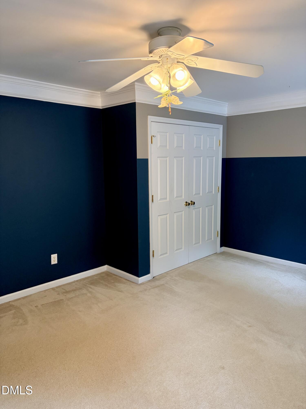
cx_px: 153
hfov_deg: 53.1
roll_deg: +1.4
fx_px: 306
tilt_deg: -7.7
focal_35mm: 26
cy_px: 204
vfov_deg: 67.3
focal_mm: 5.96
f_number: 1.6
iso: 160
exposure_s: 1/120
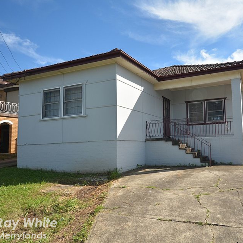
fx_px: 159
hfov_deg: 72.4
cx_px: 163
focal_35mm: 20
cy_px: 123
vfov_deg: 74.8
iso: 220
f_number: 4
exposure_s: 1/60
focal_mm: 10
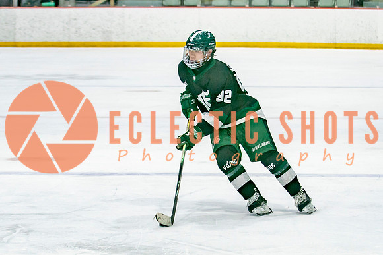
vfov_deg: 6.8
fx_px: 2148
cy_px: 137
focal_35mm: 202
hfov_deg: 10.2
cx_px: 219
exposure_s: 1/640
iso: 400
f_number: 3.2
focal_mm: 70
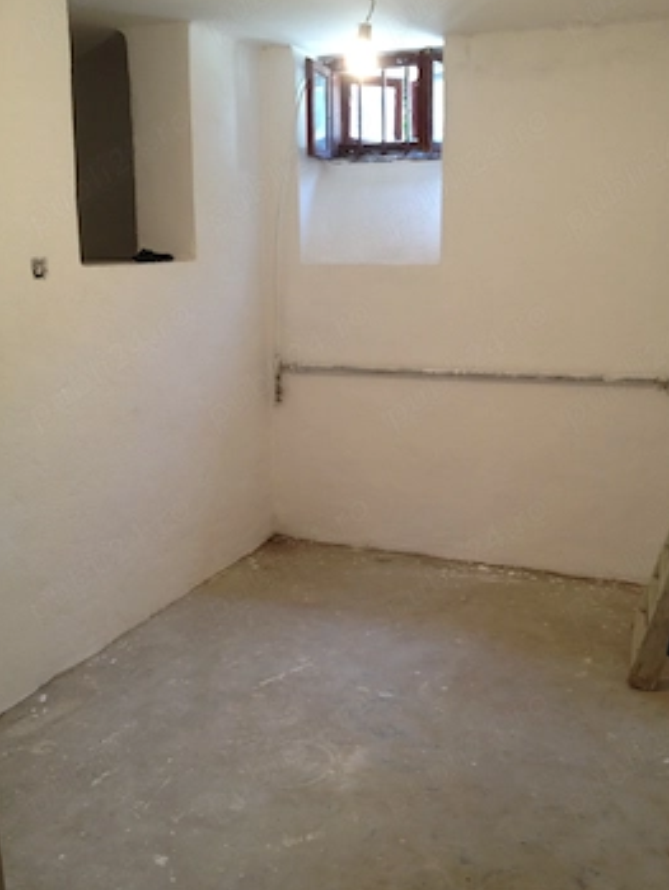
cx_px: 376
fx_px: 1029
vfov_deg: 46.7
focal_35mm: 40
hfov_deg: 35.9
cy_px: 407
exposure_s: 1/20
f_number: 2.4
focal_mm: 4.28
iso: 100
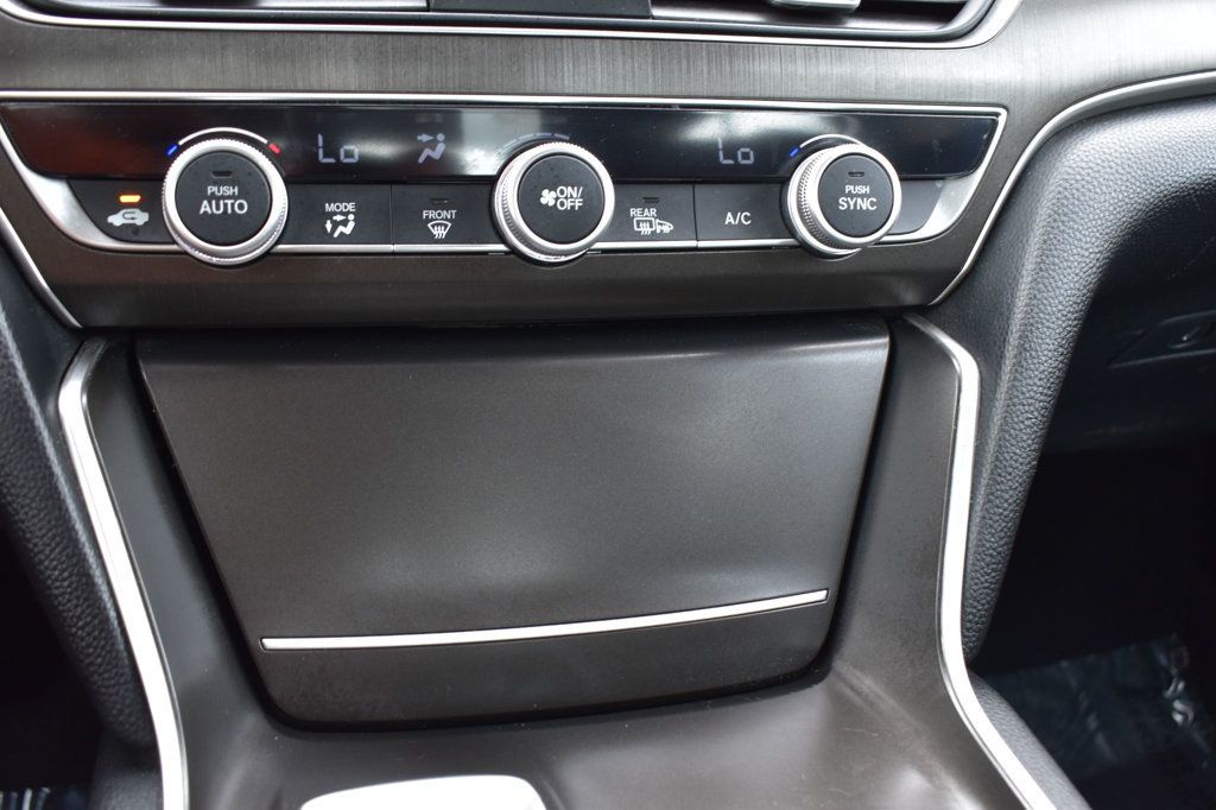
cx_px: 608
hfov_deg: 53.1
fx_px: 1216
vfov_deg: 36.8
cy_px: 405
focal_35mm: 36
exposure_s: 1/15
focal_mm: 24
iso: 400
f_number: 6.3
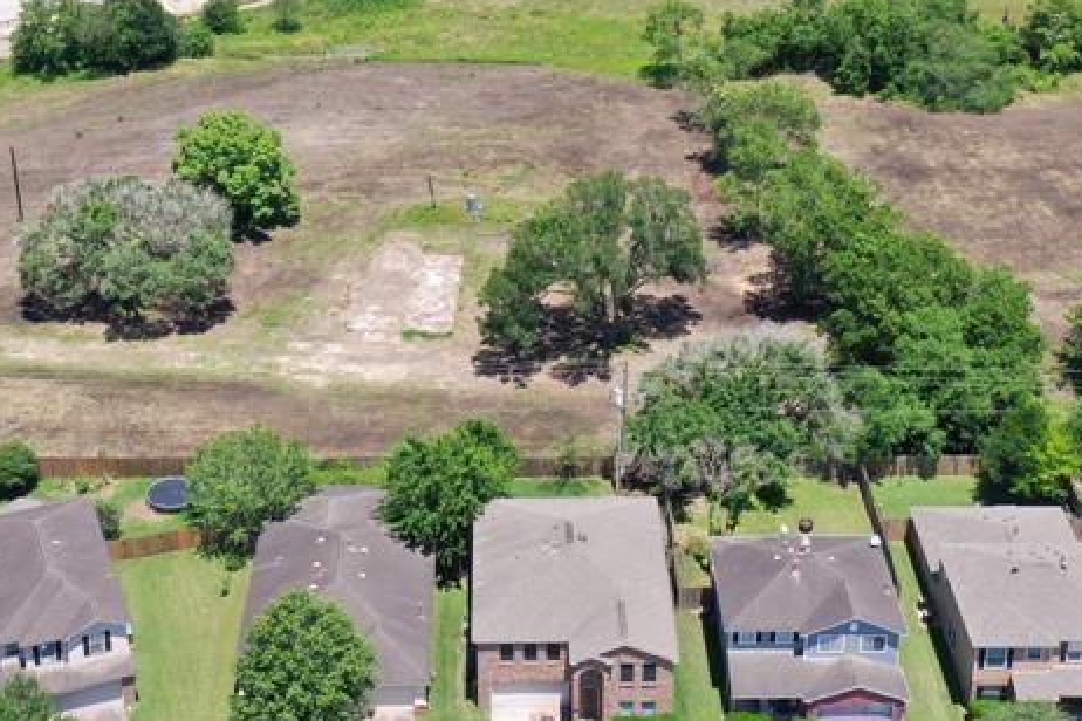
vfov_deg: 21.5
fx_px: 1863
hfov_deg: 32.4
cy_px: 103
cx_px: 515
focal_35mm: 62
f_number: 5
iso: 100
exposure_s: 1/320
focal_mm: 10.26
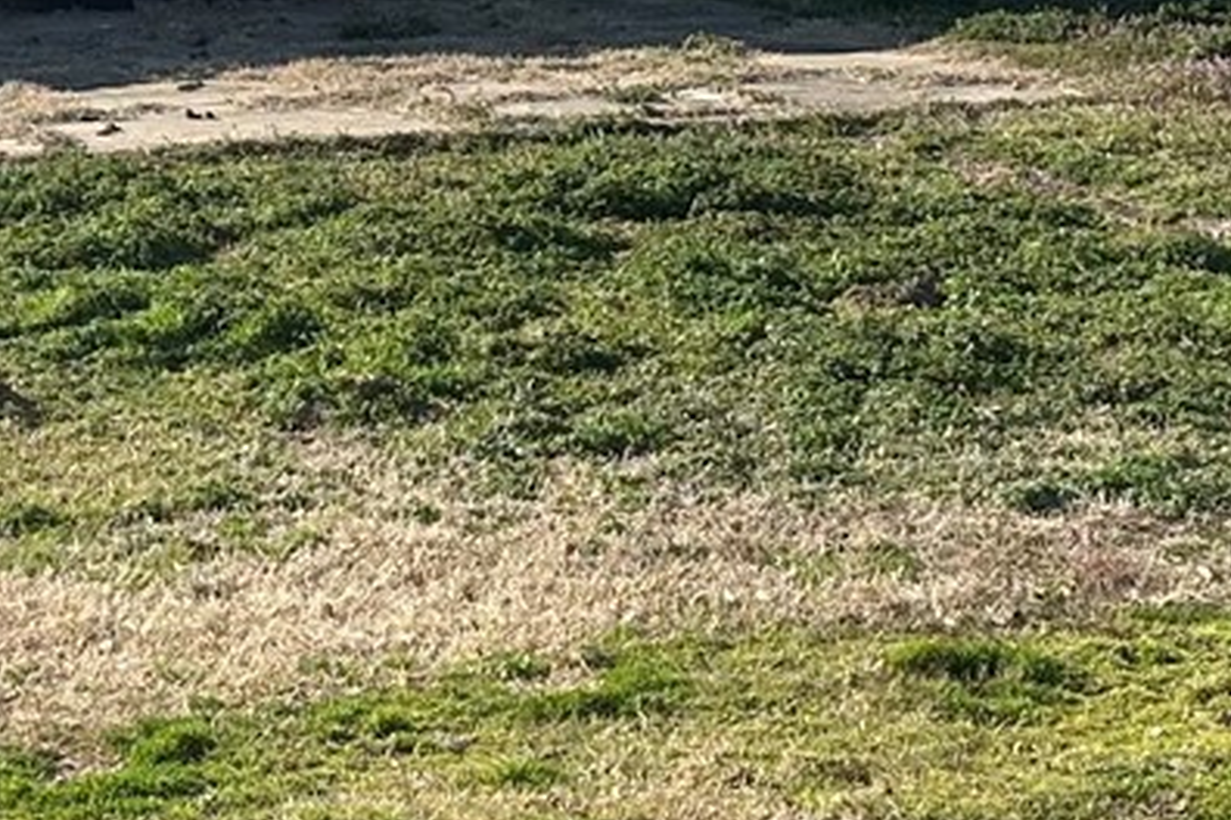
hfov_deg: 16.9
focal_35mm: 121
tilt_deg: -8.5
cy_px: 183
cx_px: 566
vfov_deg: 11.3
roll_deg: -0.5
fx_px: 4137
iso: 80
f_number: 1.78
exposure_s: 1/2967
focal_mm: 6.86
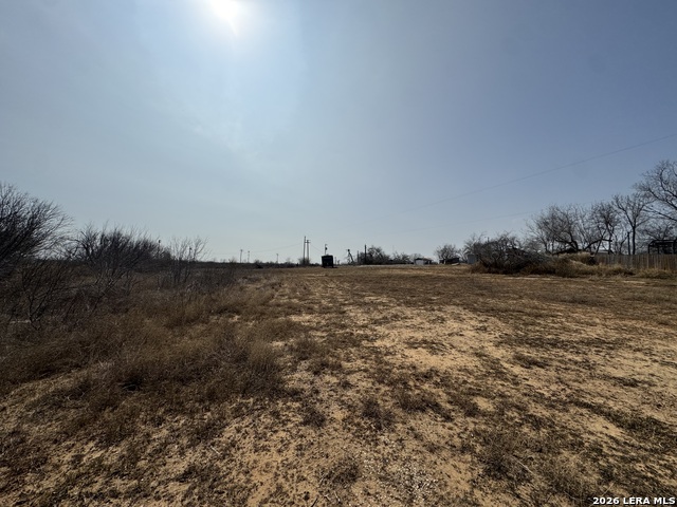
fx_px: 274
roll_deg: -2.1
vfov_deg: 85.7
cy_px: 254
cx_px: 338
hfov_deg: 102.1
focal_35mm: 14
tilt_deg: +0.9
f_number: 2.2
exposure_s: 1/5650
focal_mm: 2.22
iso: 40
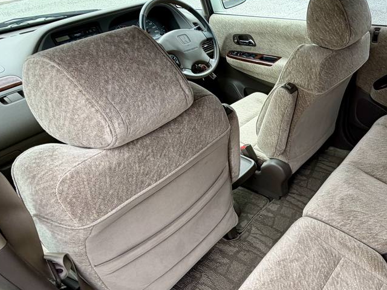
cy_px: 195
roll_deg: +4.9
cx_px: 339
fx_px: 313
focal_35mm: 28
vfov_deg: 48.9
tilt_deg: -44.8
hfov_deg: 56.0
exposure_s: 1/121
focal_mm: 2.22
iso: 50
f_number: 2.2
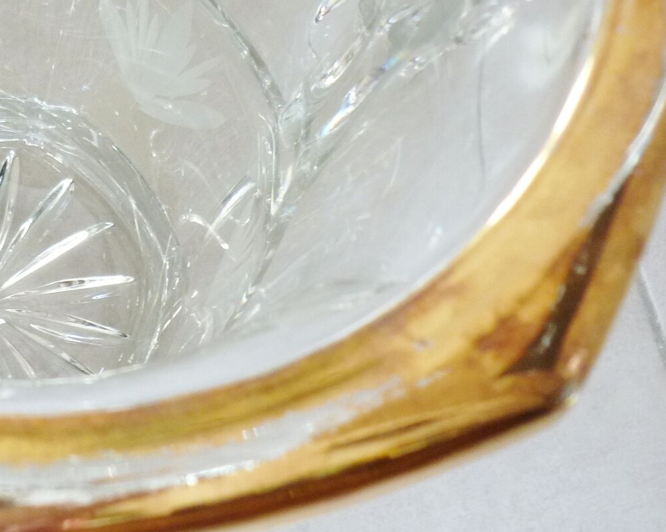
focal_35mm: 64
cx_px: 50
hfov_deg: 28.3
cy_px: 264
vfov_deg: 23.8
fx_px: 1261
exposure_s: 1/30
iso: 200
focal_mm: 5.5
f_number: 2.8
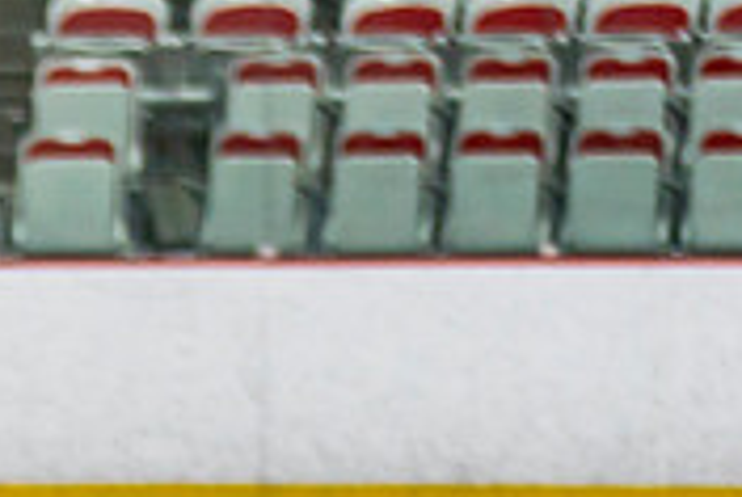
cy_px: 892
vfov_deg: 2.0
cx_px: -790
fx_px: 14369
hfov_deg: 2.9
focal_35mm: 696
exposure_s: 1/640
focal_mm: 105
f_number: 2.8
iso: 320
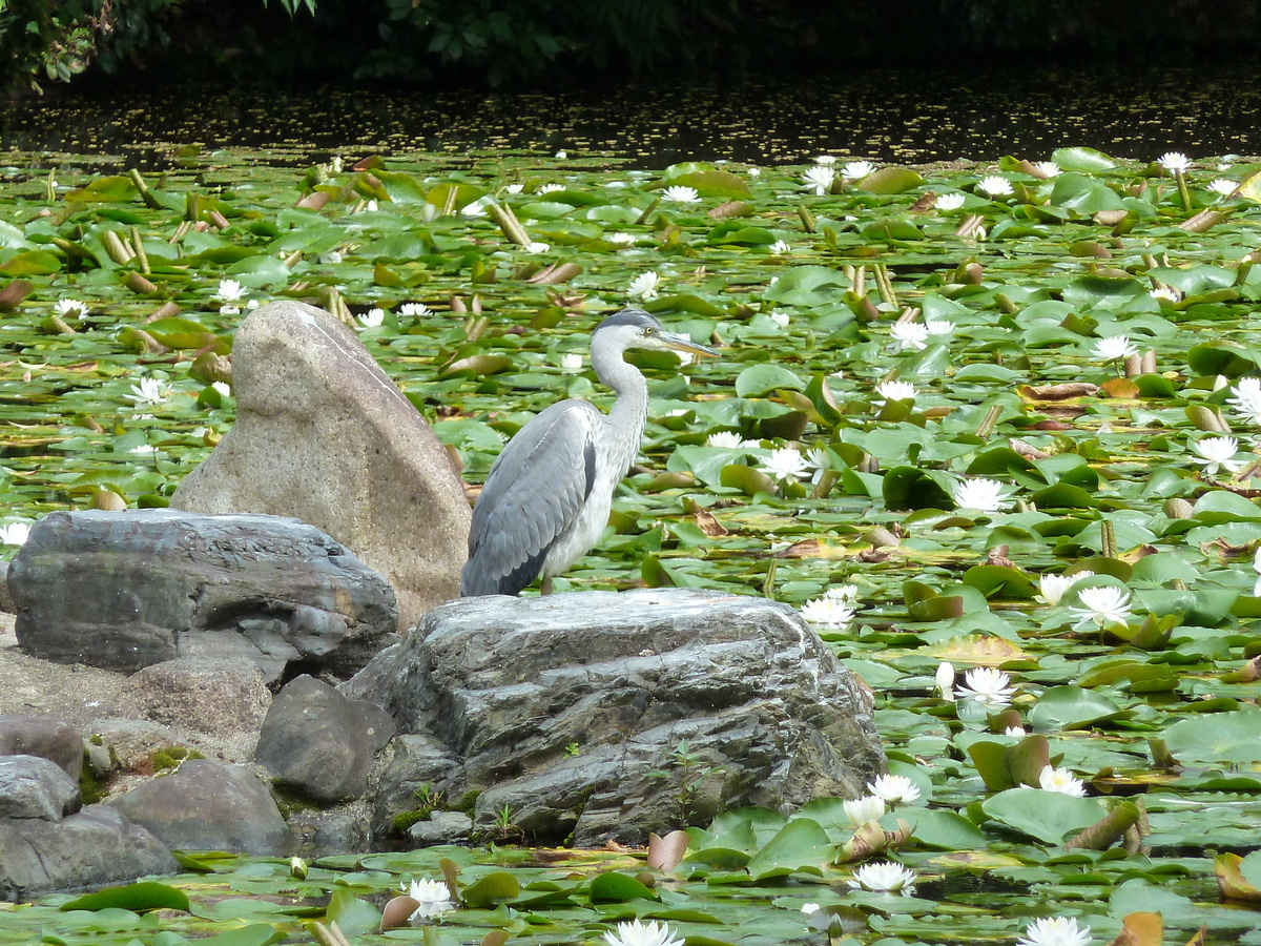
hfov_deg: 5.0
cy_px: 473
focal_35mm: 399
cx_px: 630
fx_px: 14535
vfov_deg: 3.7
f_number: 4.9
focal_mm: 49.2
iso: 125
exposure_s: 1/160
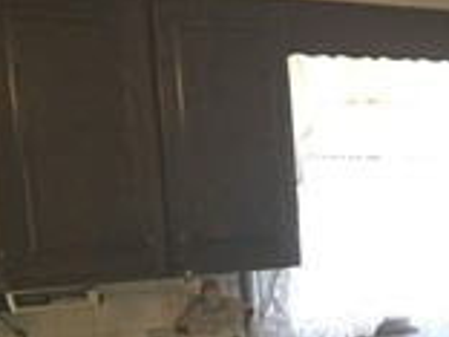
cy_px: 409
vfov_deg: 12.2
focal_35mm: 119
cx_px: 760
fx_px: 1544
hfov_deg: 14.8
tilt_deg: -9.2
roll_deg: +1.2
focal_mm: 4.15
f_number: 2.2
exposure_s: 1/30
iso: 160
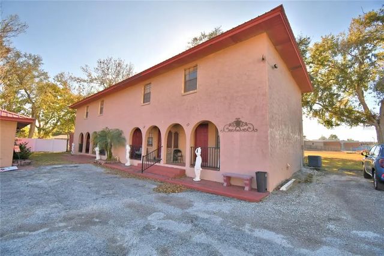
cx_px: 192
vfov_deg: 77.3
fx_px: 160
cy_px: 128
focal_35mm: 15
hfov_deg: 100.4
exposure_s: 1/1250
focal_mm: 10
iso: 400
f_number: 5.6
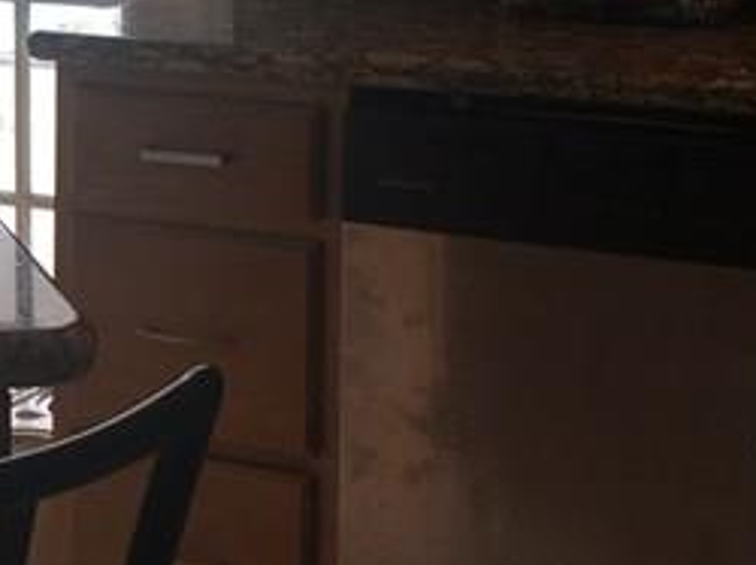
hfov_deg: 15.7
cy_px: -48
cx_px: -227
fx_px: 2596
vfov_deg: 12.2
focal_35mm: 119
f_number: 2.2
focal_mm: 4.15
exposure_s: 1/50
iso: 25
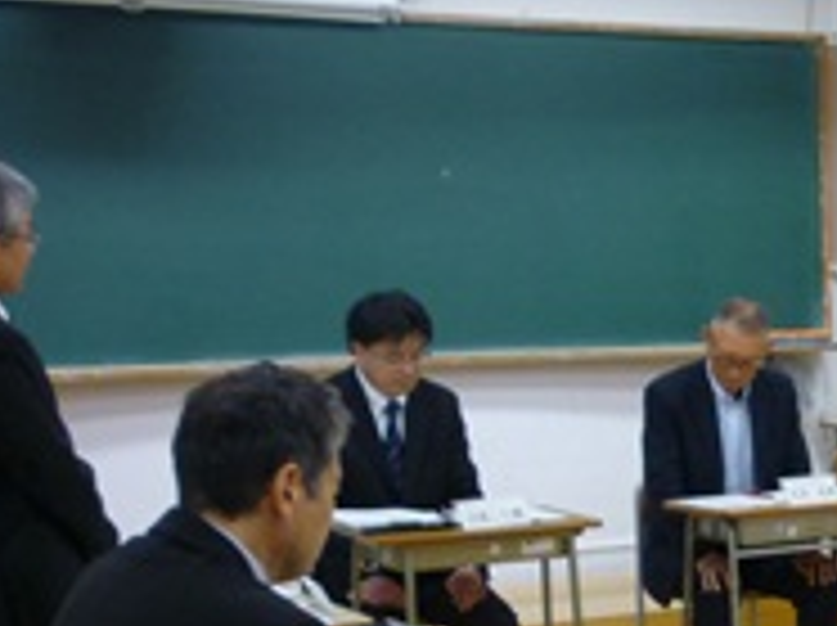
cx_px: 976
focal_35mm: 80
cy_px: 644
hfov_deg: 22.7
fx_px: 1932
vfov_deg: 17.9
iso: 250
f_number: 3.3
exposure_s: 1/30
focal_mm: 5.2
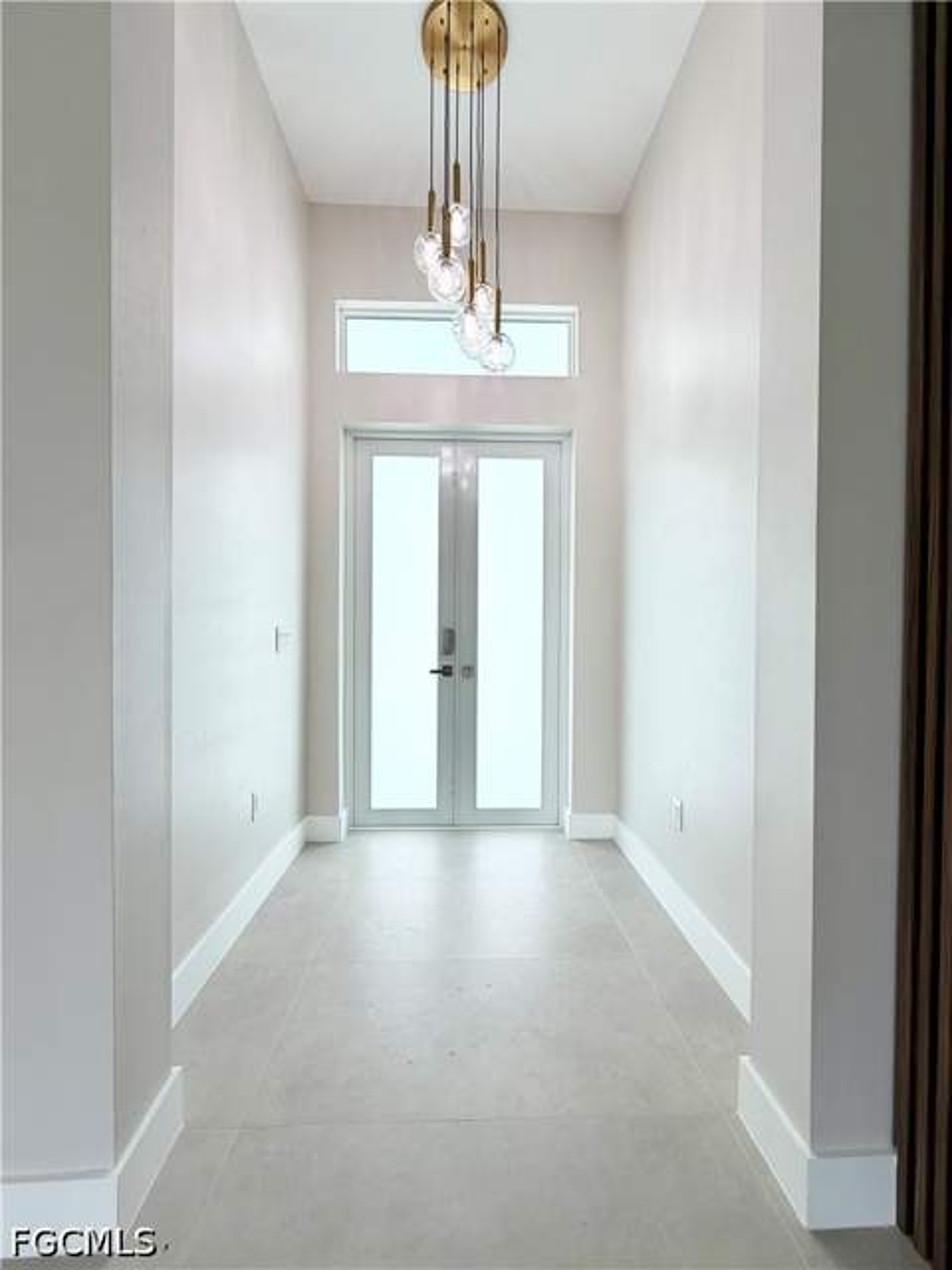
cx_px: 476
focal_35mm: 14
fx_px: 513
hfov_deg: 85.7
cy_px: 635
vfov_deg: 102.1
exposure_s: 1/194
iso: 40
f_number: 2.2
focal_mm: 2.22
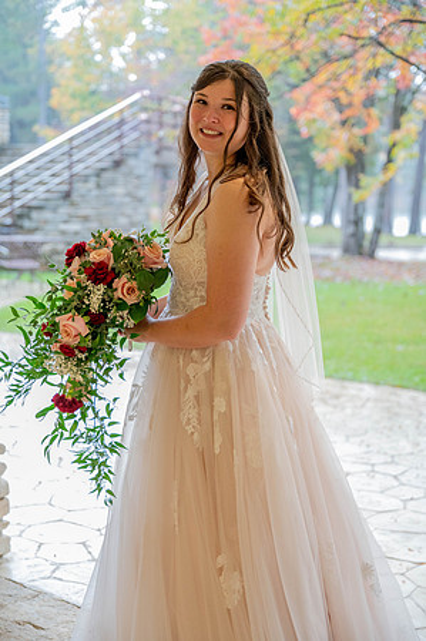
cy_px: 320
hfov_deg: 24.1
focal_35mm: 56
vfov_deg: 35.7
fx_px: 996
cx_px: 213
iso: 4000
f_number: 2.8
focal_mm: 56
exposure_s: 1/60
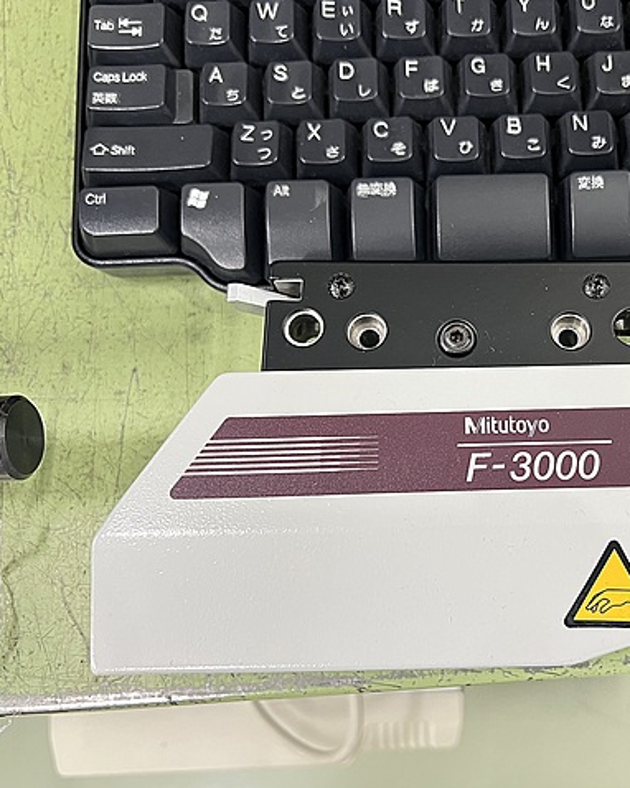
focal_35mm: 34
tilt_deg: -81.0
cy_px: 394
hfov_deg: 41.8
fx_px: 793
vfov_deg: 52.9
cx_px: 483
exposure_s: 1/50
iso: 125
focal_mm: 5.7
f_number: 1.5
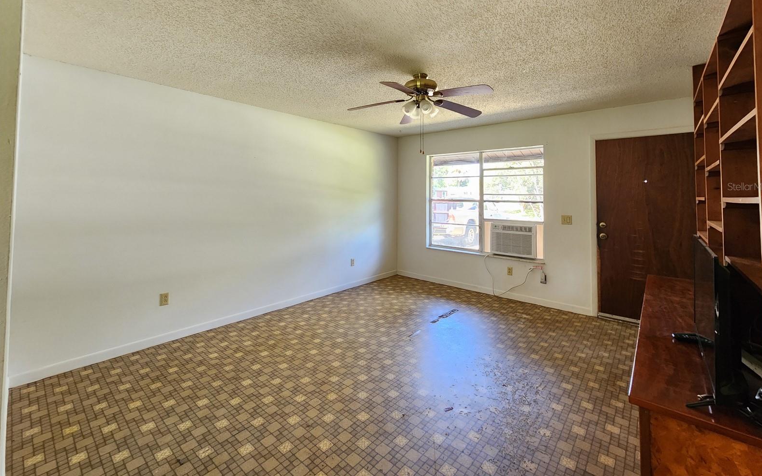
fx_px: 291
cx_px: 386
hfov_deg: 105.3
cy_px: 186
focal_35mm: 14
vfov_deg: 77.6
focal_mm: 2.2
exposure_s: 1/60
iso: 250
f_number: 2.2
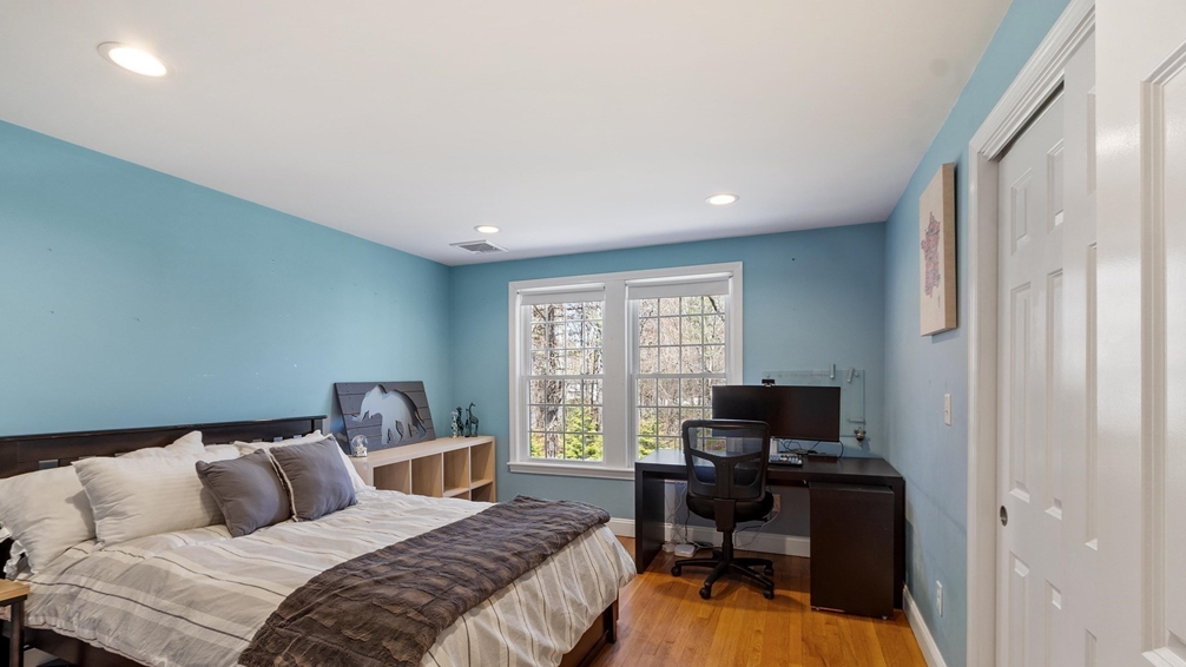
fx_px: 503
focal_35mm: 16
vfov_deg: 66.5
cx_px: 588
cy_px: 395
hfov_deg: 99.4
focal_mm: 10
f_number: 8
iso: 320
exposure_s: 1/1.25
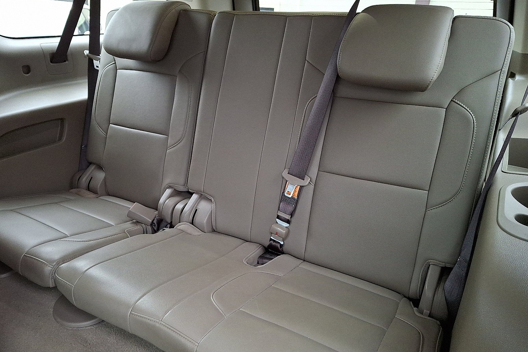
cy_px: 177
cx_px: 257
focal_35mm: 27
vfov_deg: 47.9
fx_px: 396
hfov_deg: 67.4
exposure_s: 1/60.2
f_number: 1.8
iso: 174
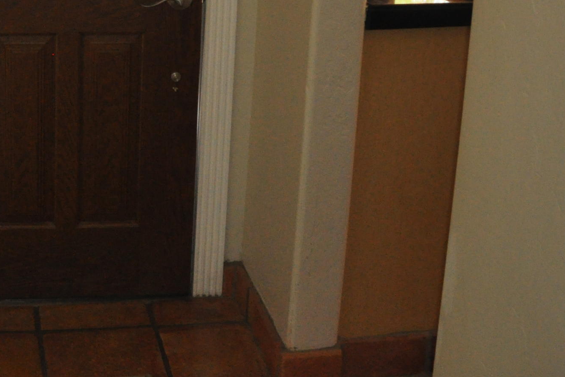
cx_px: 37
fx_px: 957
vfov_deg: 21.2
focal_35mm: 61
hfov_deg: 31.1
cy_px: -32
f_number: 5
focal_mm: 18
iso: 1600
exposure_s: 1/80
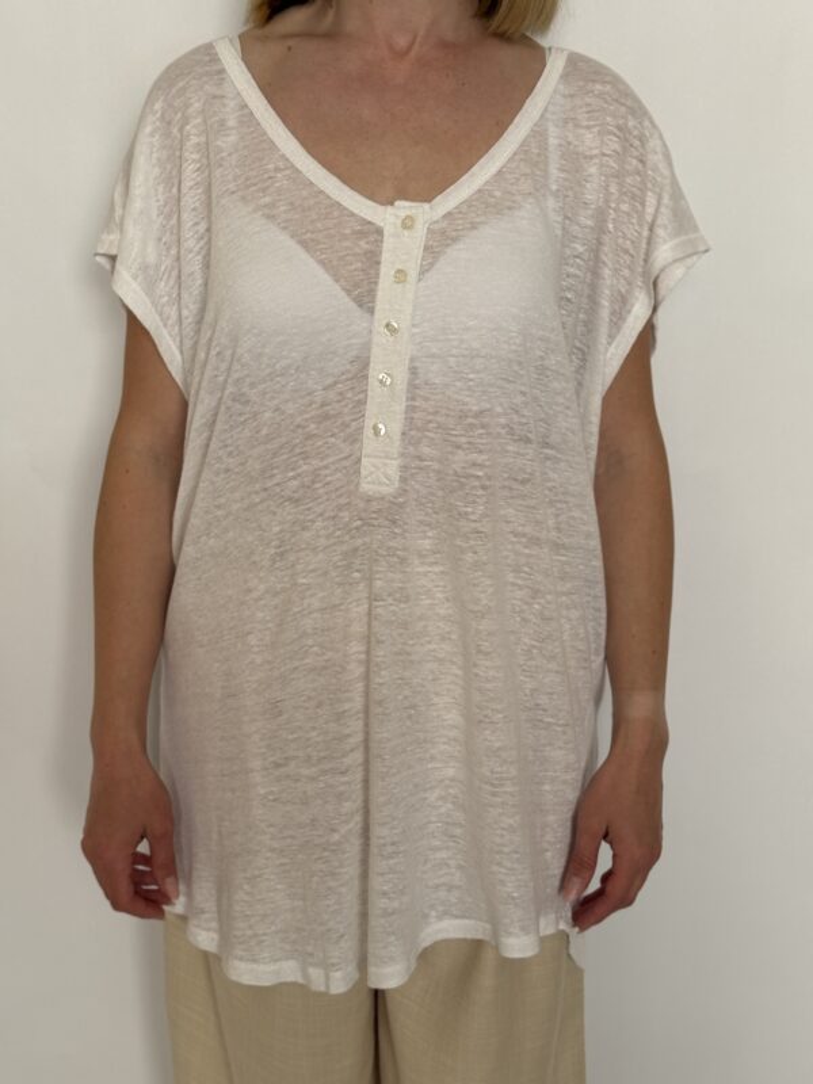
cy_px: 542
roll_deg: -0.6
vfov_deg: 39.7
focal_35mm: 48
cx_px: 406
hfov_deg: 30.3
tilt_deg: -14.5
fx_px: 1503
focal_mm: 6.76
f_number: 1.78
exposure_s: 1/142
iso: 50
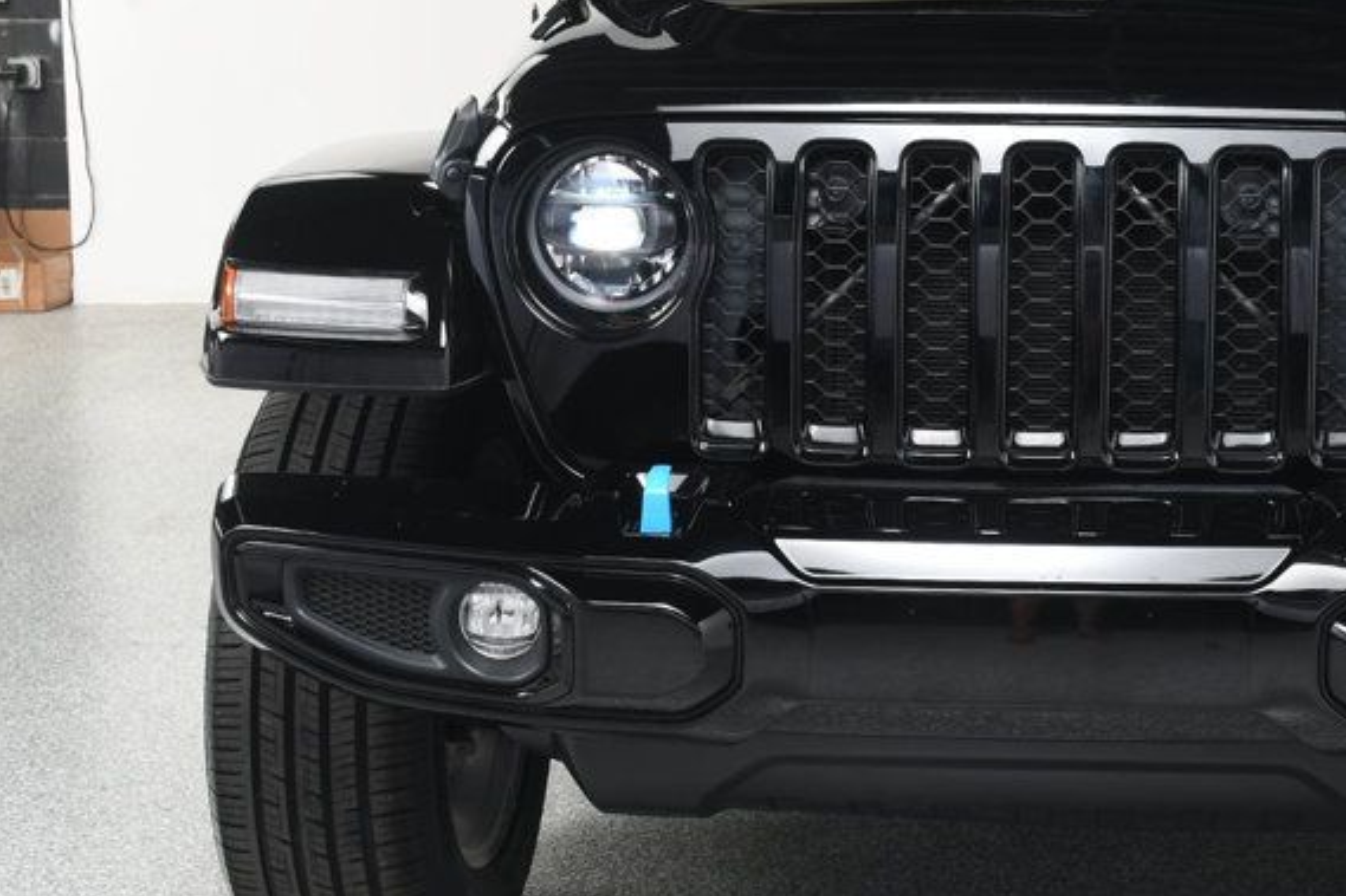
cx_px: 1012
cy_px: 288
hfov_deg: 27.7
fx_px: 2691
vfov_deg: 18.9
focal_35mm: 72
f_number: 7.1
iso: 100
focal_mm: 27
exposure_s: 1/160
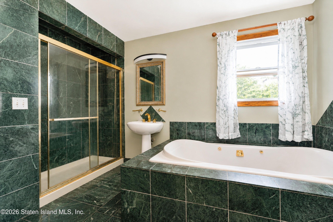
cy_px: 111
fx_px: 148
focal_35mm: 16
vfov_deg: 73.8
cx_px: 166
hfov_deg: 96.7
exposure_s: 1/15
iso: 64
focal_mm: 16
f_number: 4
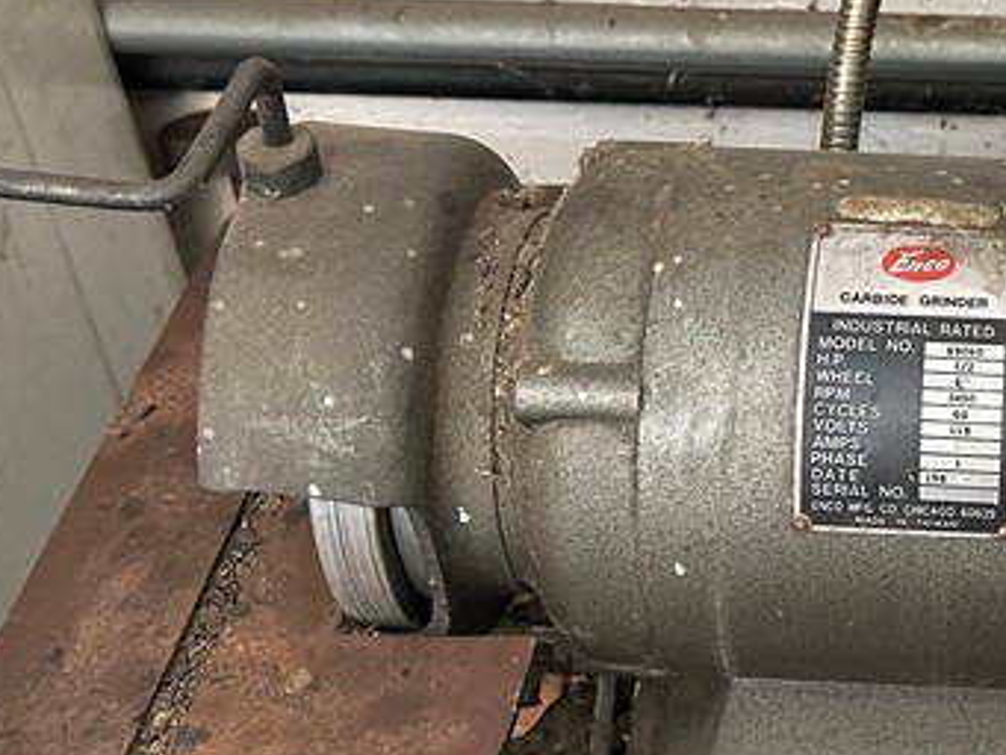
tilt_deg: -42.3
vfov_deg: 20.5
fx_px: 2093
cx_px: 1018
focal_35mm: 72
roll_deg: -0.6
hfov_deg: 25.6
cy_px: 389
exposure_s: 1/60
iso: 400
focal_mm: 6.86
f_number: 1.78
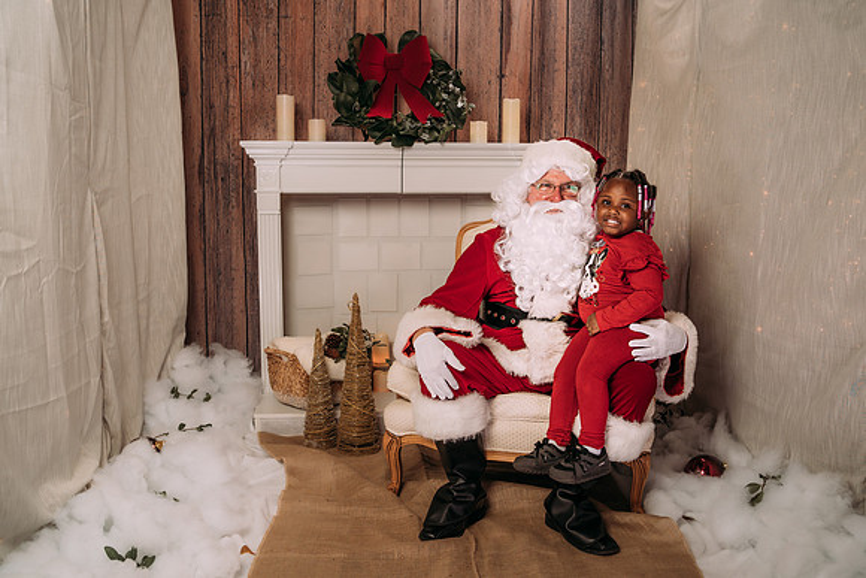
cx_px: 443
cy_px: 297
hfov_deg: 51.7
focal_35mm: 37
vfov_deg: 35.8
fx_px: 894
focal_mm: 35
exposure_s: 1/100
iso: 100
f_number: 5
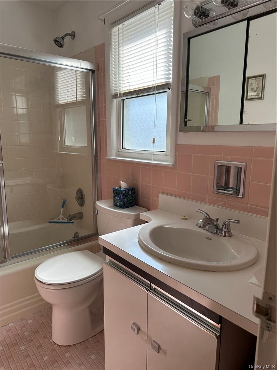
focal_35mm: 24
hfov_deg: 56.8
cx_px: 138
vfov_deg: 71.6
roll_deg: -0.9
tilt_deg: -9.4
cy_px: 185
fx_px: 256
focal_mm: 6.86
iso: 80
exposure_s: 1/421
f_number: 1.78
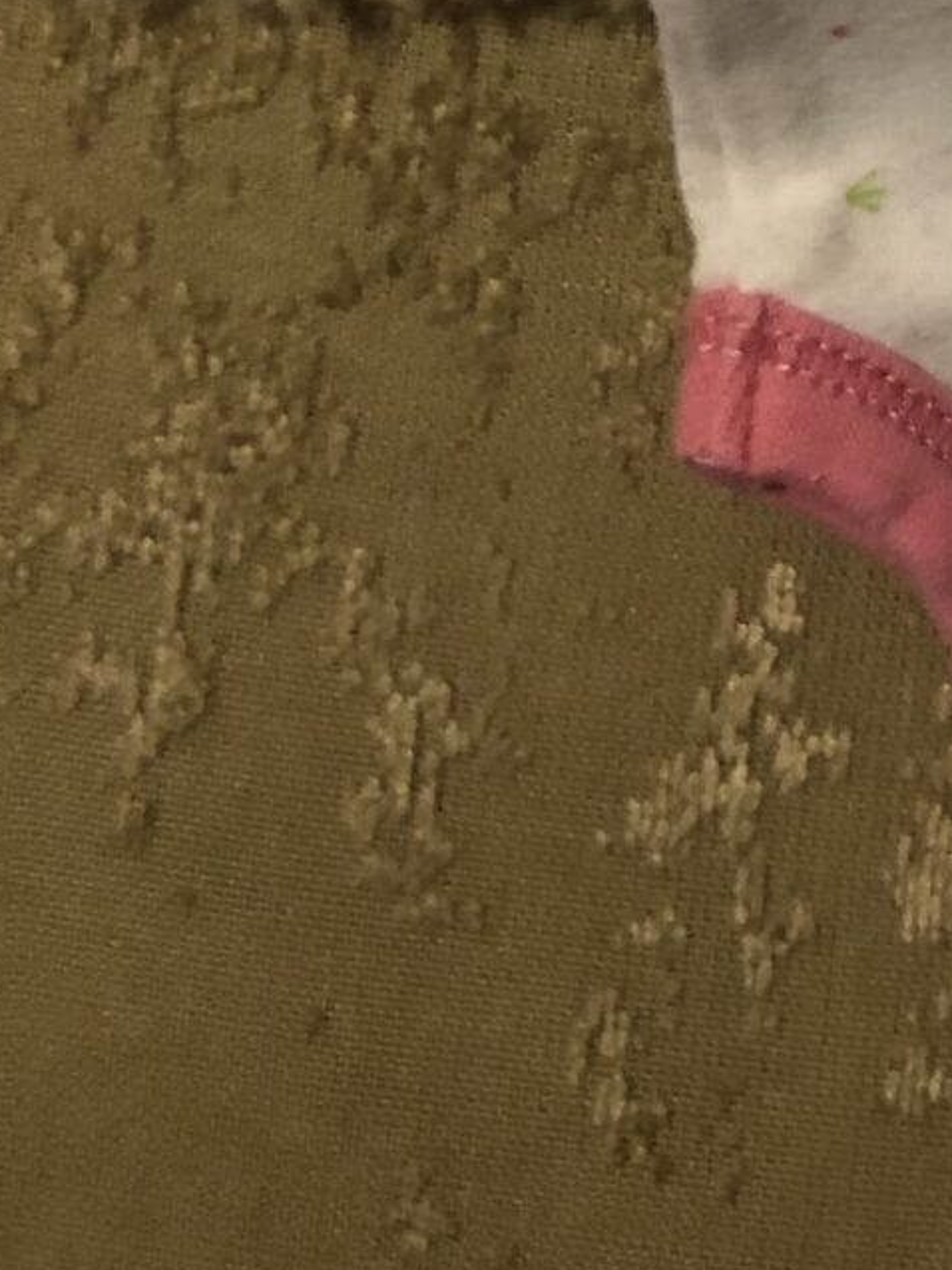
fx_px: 3299
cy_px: -618
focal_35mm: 90
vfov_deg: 19.2
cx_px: 1516
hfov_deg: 15.0
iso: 40
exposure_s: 1/15
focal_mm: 3.99
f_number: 1.8
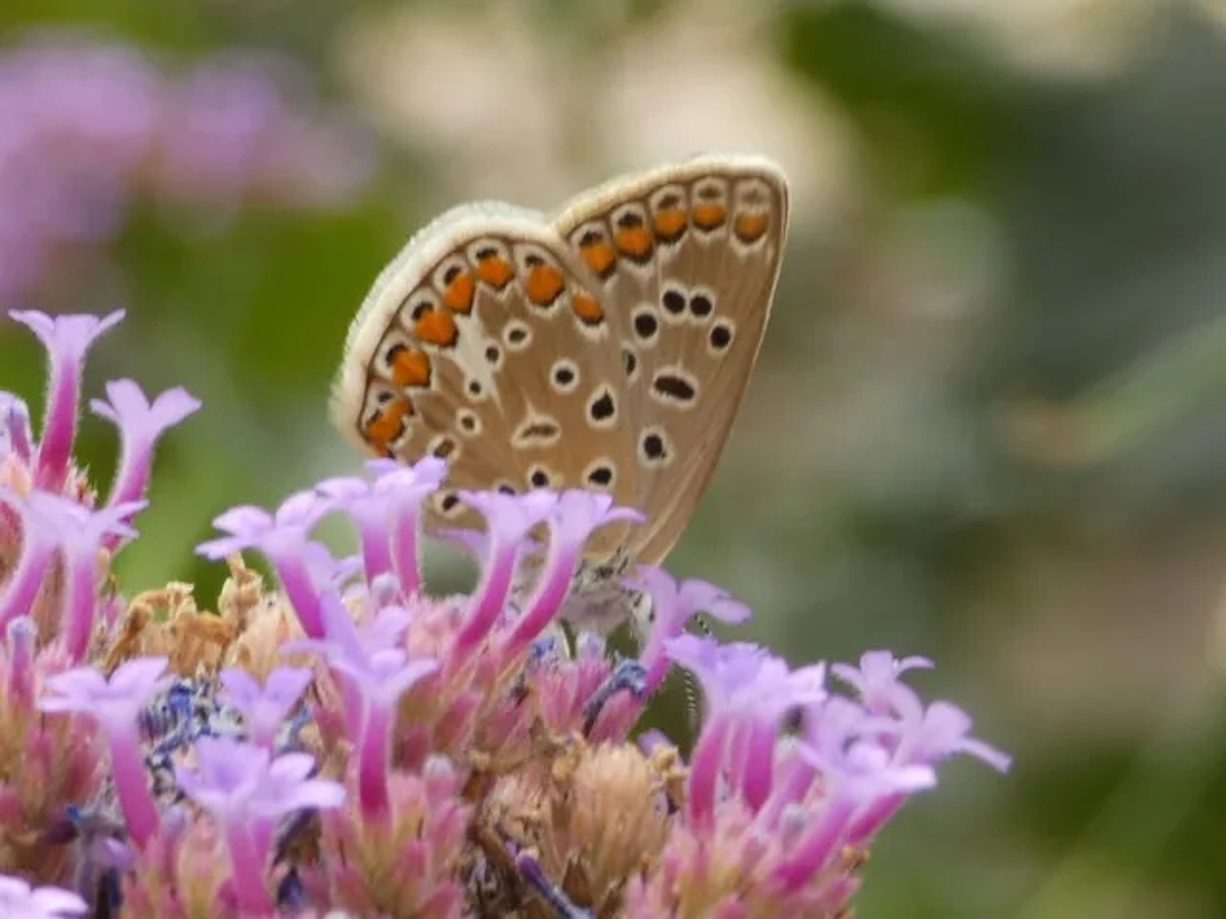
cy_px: 460
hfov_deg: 12.6
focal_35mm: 157
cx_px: 613
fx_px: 5560
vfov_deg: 9.5
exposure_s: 1/80
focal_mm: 28.1
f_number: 5.4
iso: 125
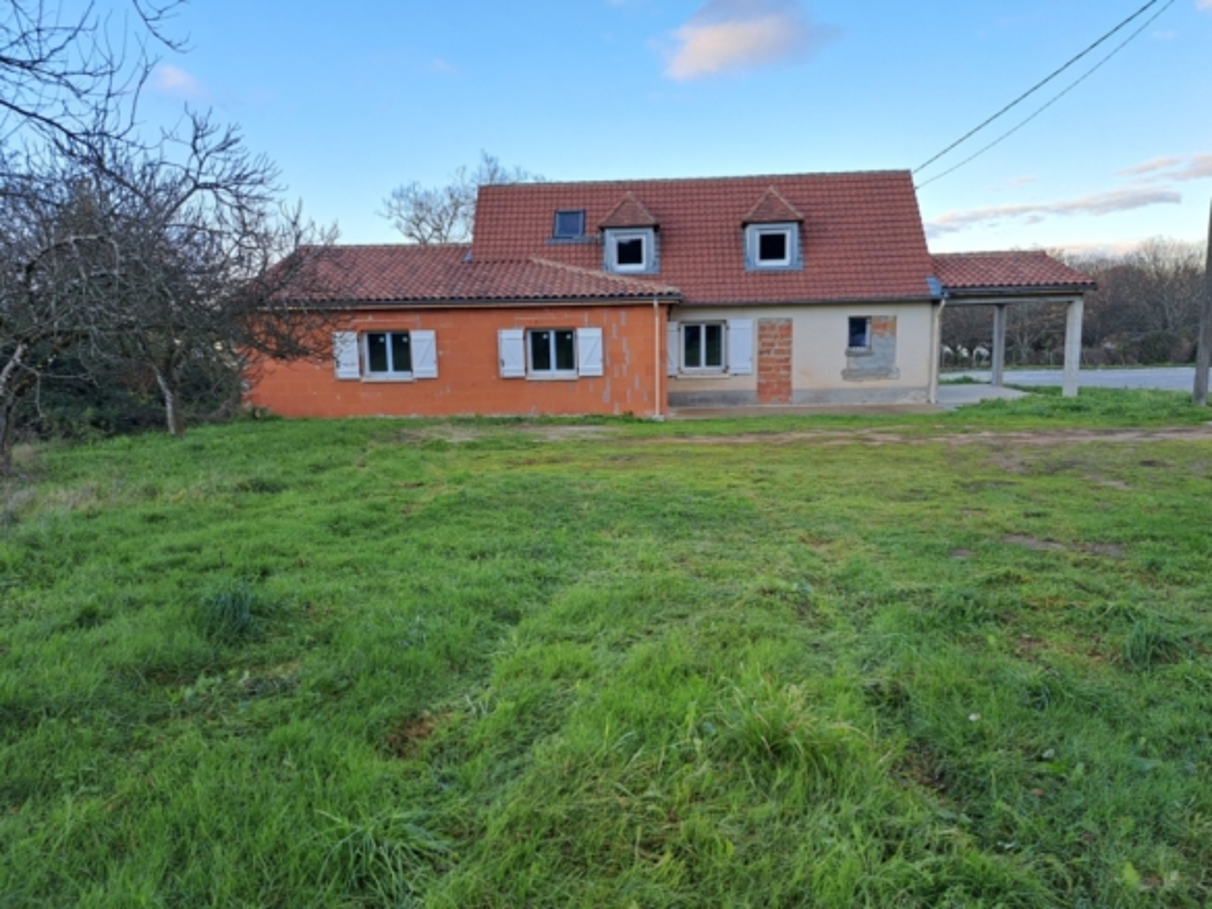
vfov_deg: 56.8
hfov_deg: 71.6
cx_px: 606
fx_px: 840
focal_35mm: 24
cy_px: 454
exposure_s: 1/125
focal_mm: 5.23
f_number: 1.8
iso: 50
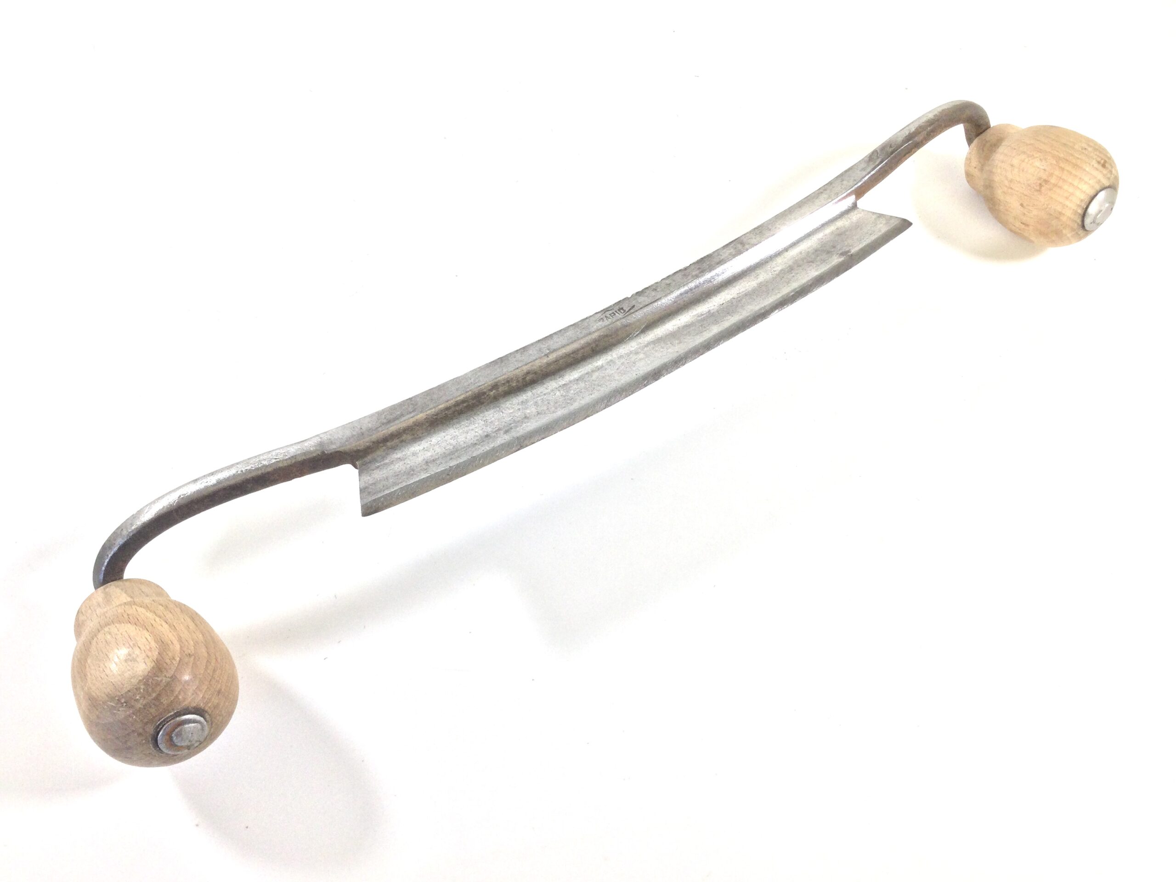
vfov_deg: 45.4
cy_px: 441
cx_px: 588
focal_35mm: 31
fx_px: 1053
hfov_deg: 58.4
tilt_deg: -62.1
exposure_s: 1/100
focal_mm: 3.3
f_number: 2.4
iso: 25
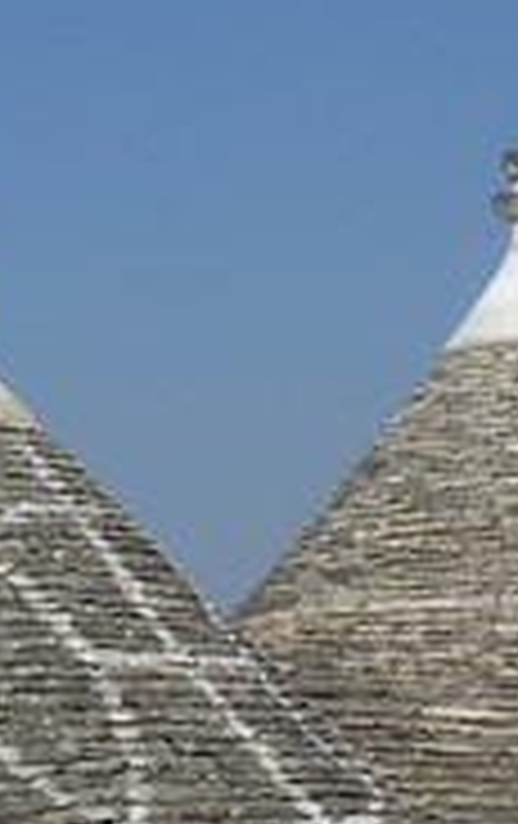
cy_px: 543
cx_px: 642
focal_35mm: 118
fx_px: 2655
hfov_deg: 10.9
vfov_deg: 17.6
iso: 100
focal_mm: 6
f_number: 7.1
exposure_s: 1/500
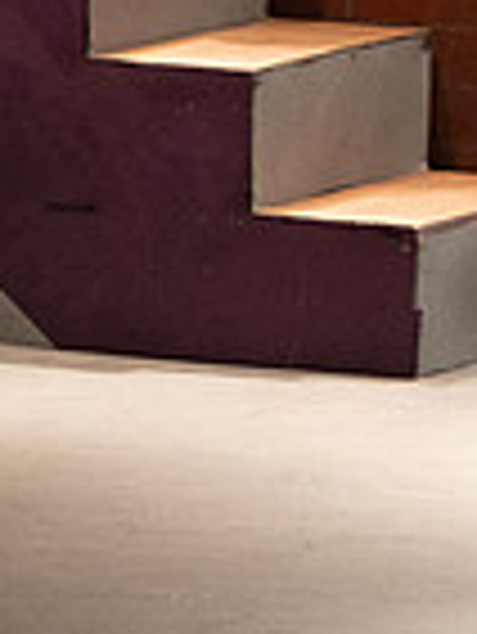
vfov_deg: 1.6
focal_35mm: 1261
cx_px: 1256
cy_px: 58
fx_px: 23133
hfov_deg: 1.2
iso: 10000
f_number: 6.3
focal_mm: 320
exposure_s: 1/200
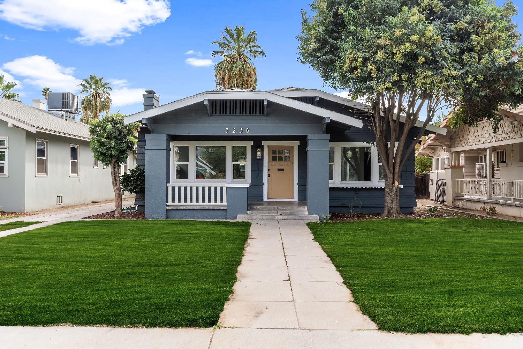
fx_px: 392
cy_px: 174
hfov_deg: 67.4
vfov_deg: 47.9
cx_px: 262
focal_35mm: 27
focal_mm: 18
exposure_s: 1/50
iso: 100
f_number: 11
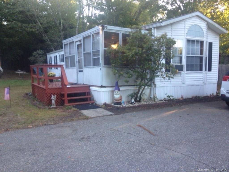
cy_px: 86
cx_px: 114
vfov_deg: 40.7
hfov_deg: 52.6
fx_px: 232
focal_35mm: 35
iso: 64
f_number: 2.4
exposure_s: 1/60
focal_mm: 4.28
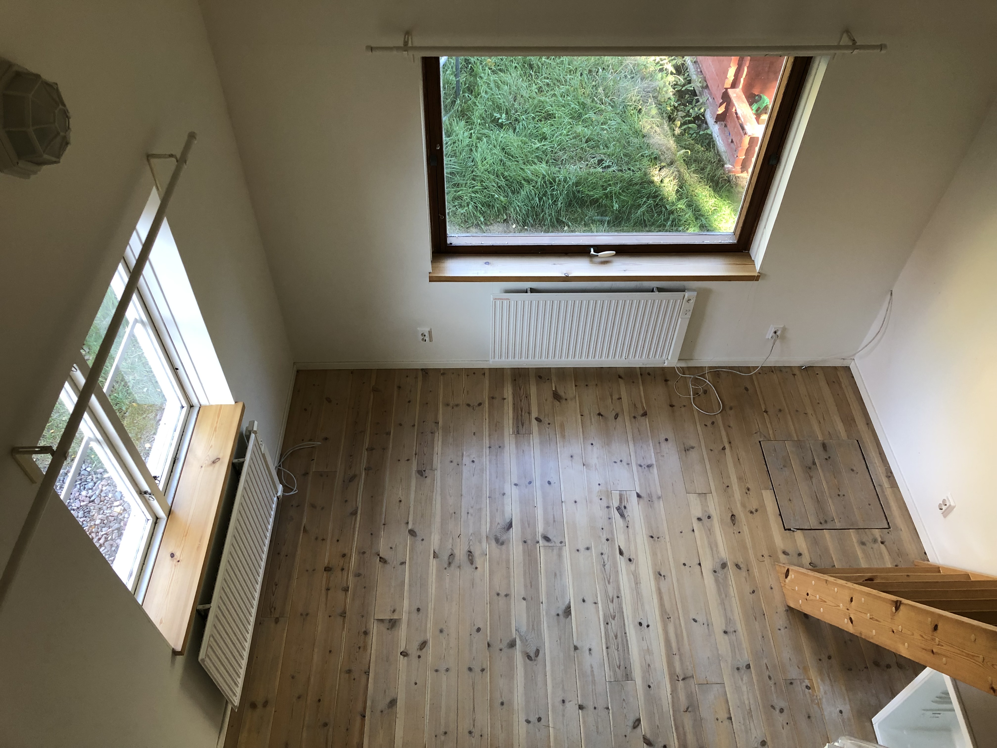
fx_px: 806
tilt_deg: -48.9
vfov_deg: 49.7
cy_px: 374
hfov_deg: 63.4
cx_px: 498
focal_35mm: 28
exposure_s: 1/30
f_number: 1.8
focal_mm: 4
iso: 32
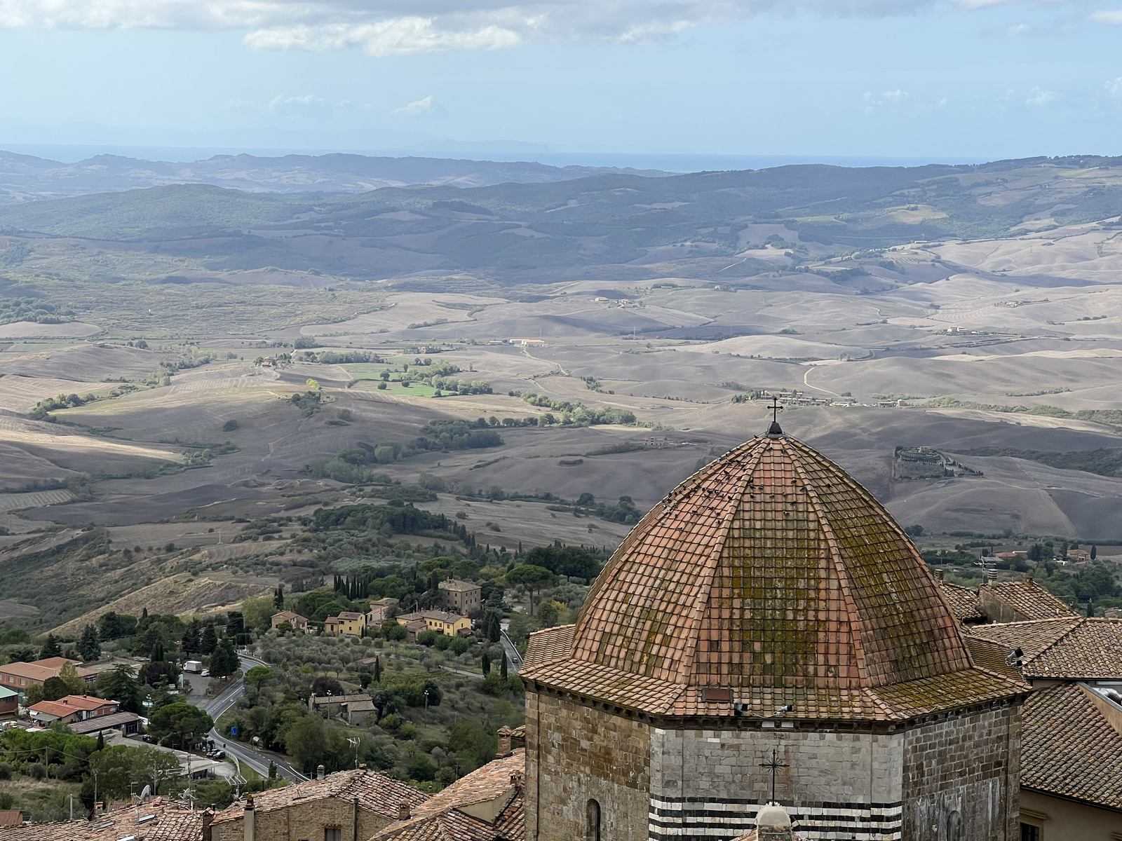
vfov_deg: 19.1
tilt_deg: -6.9
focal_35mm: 77
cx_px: 561
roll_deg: -0.8
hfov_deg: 25.3
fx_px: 2496
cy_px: 420
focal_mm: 9
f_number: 2.8
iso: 32
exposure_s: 1/853
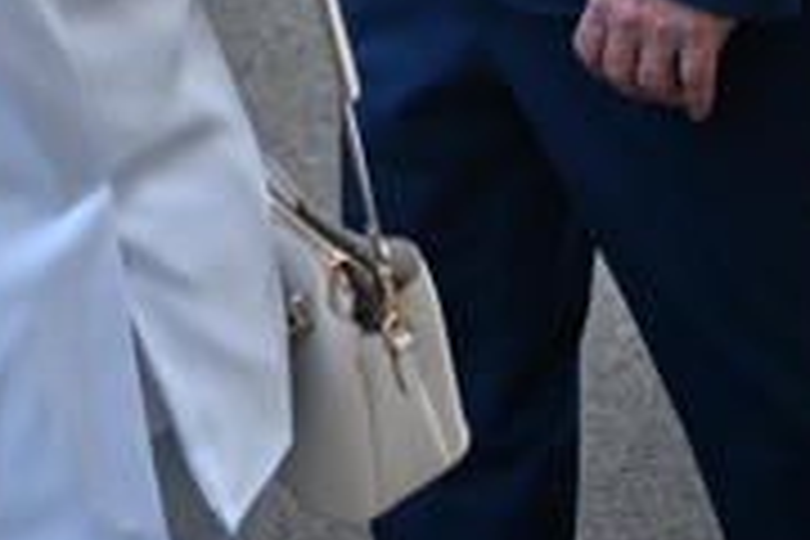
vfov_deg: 9.9
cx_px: -670
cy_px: -464
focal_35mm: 130
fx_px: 2925
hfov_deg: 13.9
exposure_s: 1/640
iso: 2500
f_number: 4.5
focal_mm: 34
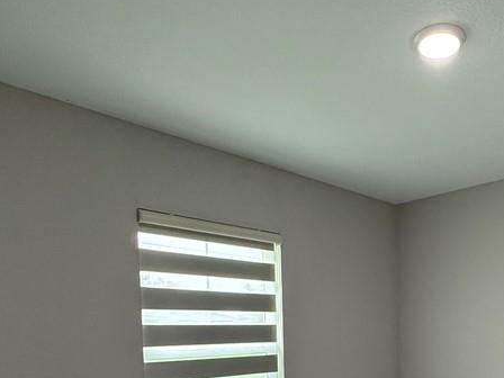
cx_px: 377
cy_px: 362
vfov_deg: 39.8
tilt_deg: -3.8
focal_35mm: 32
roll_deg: +0.5
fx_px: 466
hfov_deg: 54.2
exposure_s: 1/120
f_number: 2.2
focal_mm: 2.22
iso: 200
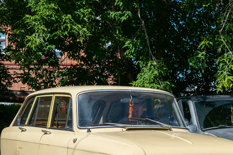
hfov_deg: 25.0
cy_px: 119
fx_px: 524
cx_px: 145
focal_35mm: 81
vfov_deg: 16.8
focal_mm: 27
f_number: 8
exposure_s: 1/2000
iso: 400
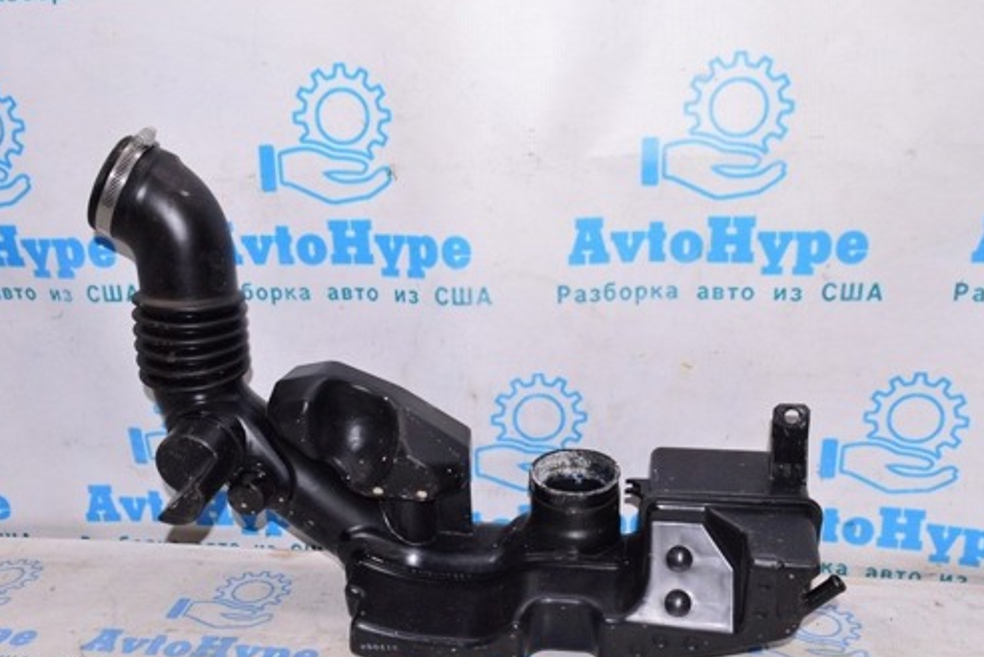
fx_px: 957
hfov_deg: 54.4
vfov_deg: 37.7
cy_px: 390
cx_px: 489
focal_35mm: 35
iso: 1600
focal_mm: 18
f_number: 8
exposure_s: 1/160
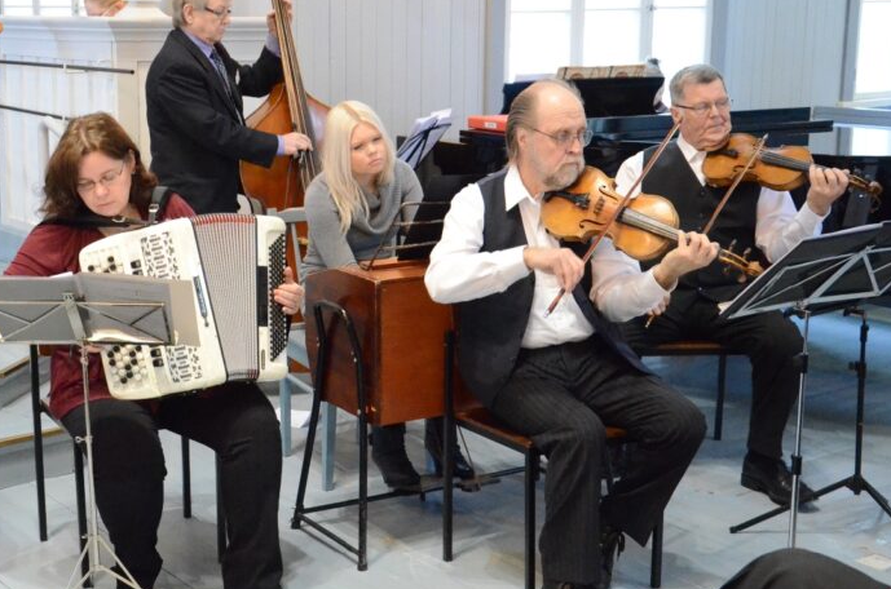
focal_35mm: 58
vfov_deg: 23.3
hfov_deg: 34.1
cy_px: 258
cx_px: 275
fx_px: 1432
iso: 6400
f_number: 4.5
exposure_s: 1/80
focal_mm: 26
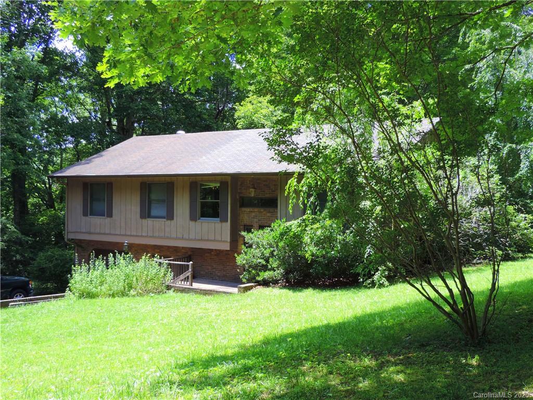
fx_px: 616
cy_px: 200
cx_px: 266
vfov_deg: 36.0
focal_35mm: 40
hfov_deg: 46.8
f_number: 3.3
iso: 80
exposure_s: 1/100
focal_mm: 7.1
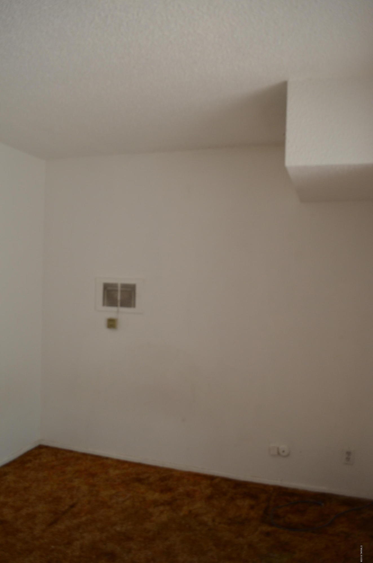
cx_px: 186
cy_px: 282
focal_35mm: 27
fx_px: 422
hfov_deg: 47.7
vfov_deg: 67.5
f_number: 4
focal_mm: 18
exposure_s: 1/60
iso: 640
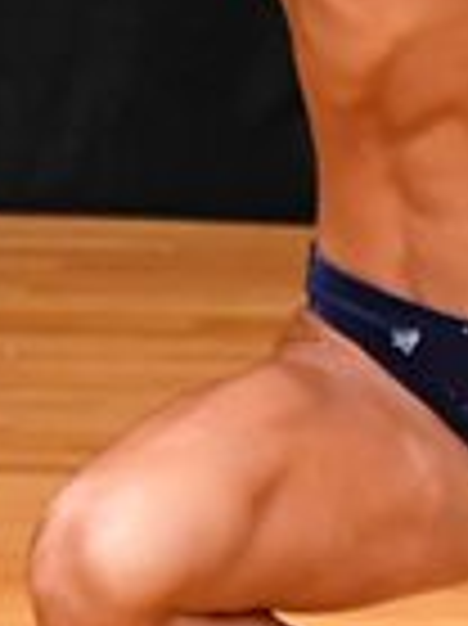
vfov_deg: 1.2
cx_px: 808
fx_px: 30475
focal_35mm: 1688
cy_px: -45
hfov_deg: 0.9
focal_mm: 210
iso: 4000
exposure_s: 1/400
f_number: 5.6
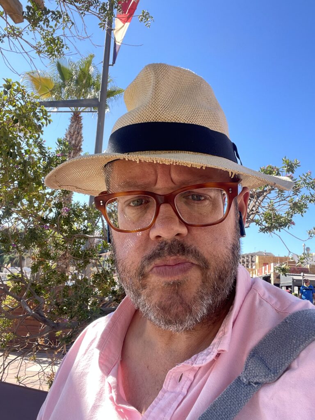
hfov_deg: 46.8
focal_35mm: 30
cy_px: 210
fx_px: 364
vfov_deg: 60.0
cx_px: 158
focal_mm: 2.71
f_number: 2.2
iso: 25
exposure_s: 1/135
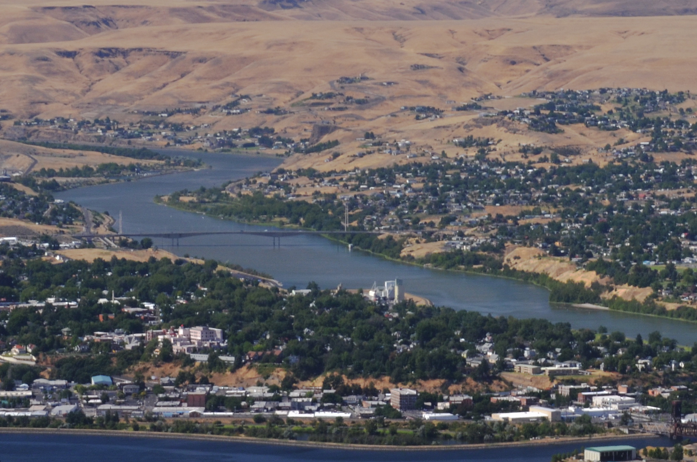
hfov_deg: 9.3
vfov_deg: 6.2
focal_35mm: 221
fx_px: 4270
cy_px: 211
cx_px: 555
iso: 320
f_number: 18
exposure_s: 1/80
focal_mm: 66
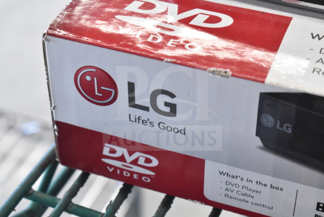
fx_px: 743
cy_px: 108
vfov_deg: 16.6
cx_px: 162
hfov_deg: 24.6
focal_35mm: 82
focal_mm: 55
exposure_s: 1/100
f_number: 5.6
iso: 2500
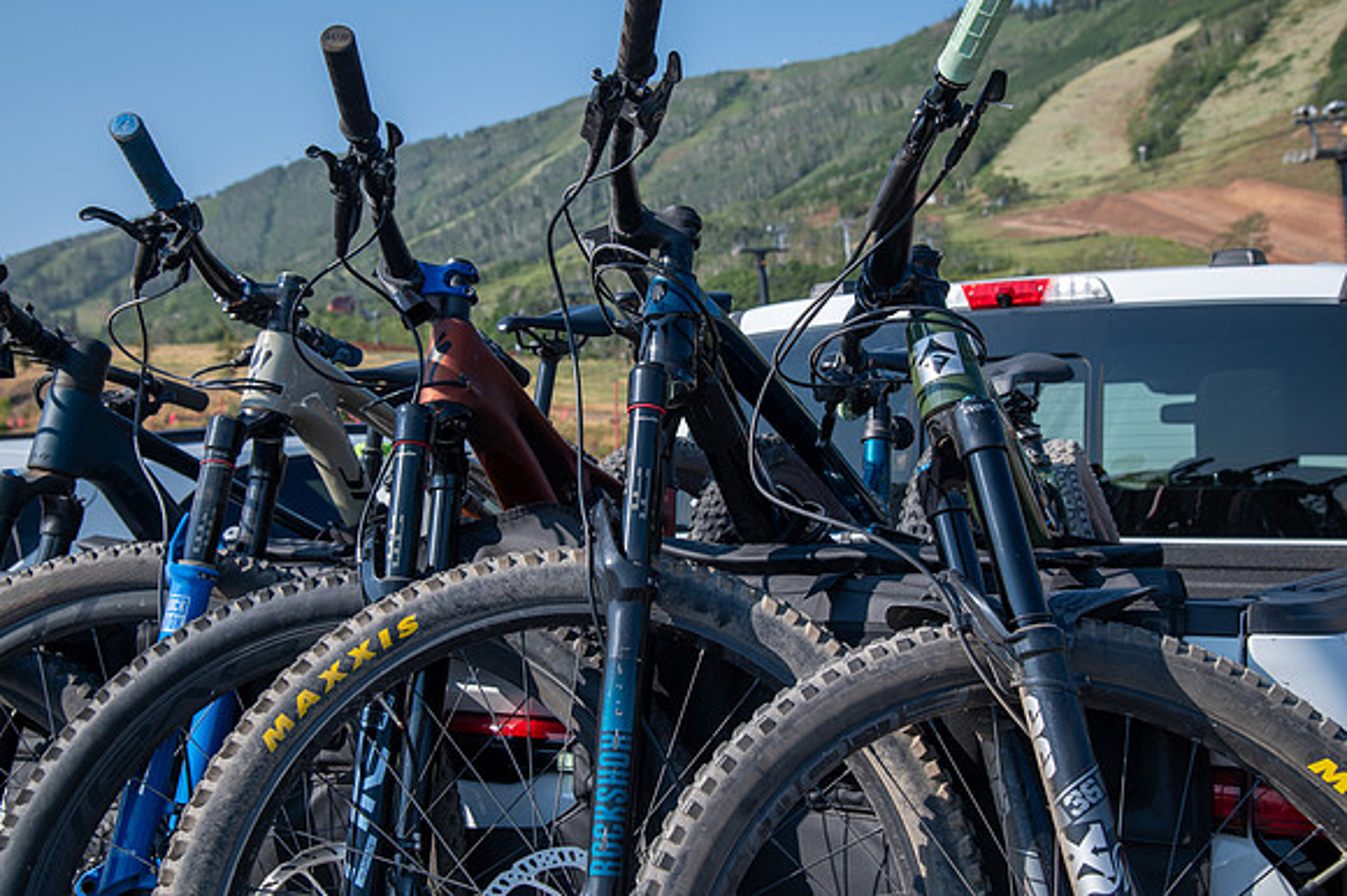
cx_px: 673
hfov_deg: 43.8
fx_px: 1674
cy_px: 448
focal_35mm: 45
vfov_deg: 30.0
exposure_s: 1/400
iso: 200
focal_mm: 44
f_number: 8
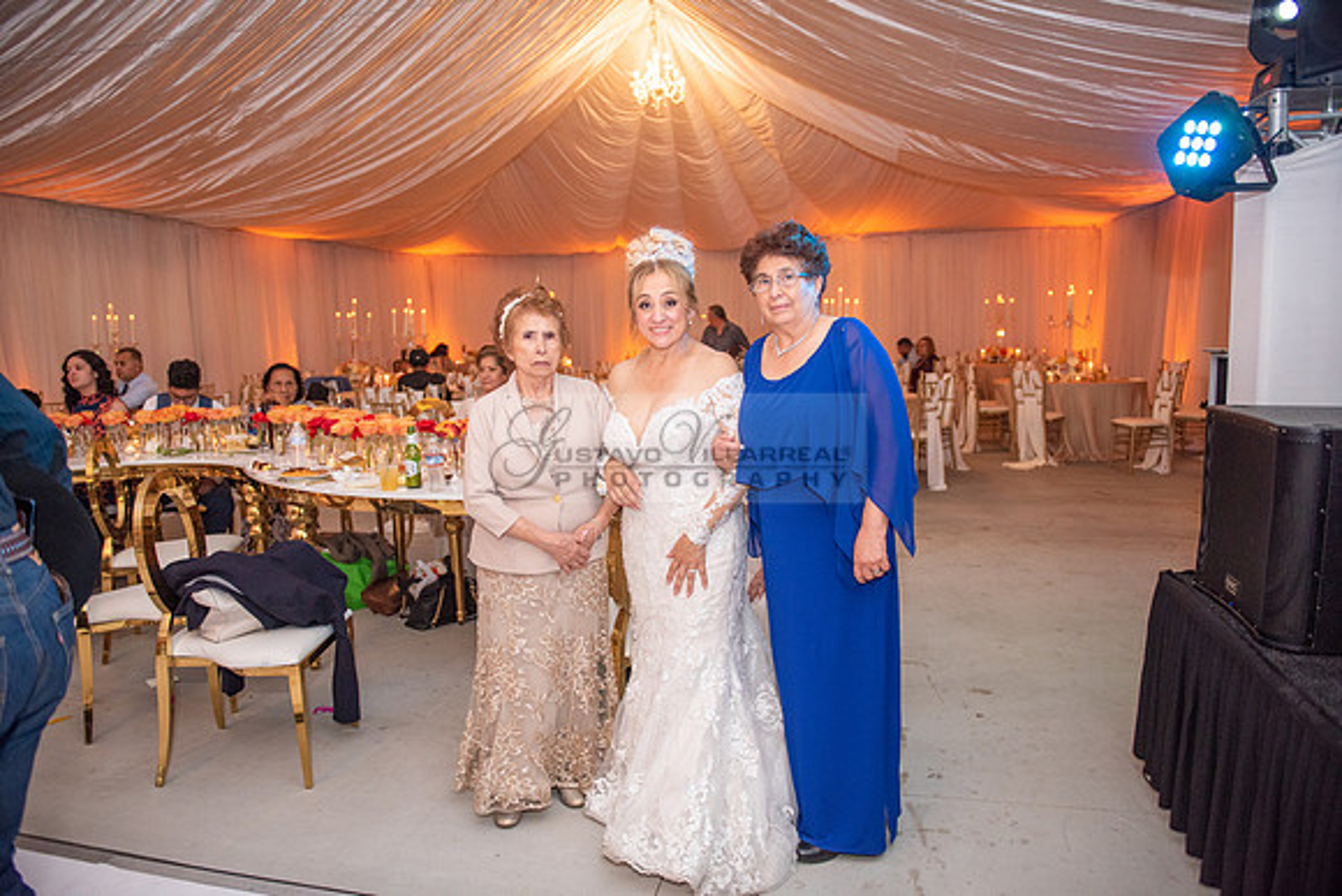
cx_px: 671
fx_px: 895
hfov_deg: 73.7
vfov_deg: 53.2
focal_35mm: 24
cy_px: 448
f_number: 2.8
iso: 1000
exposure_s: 1/160
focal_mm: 24
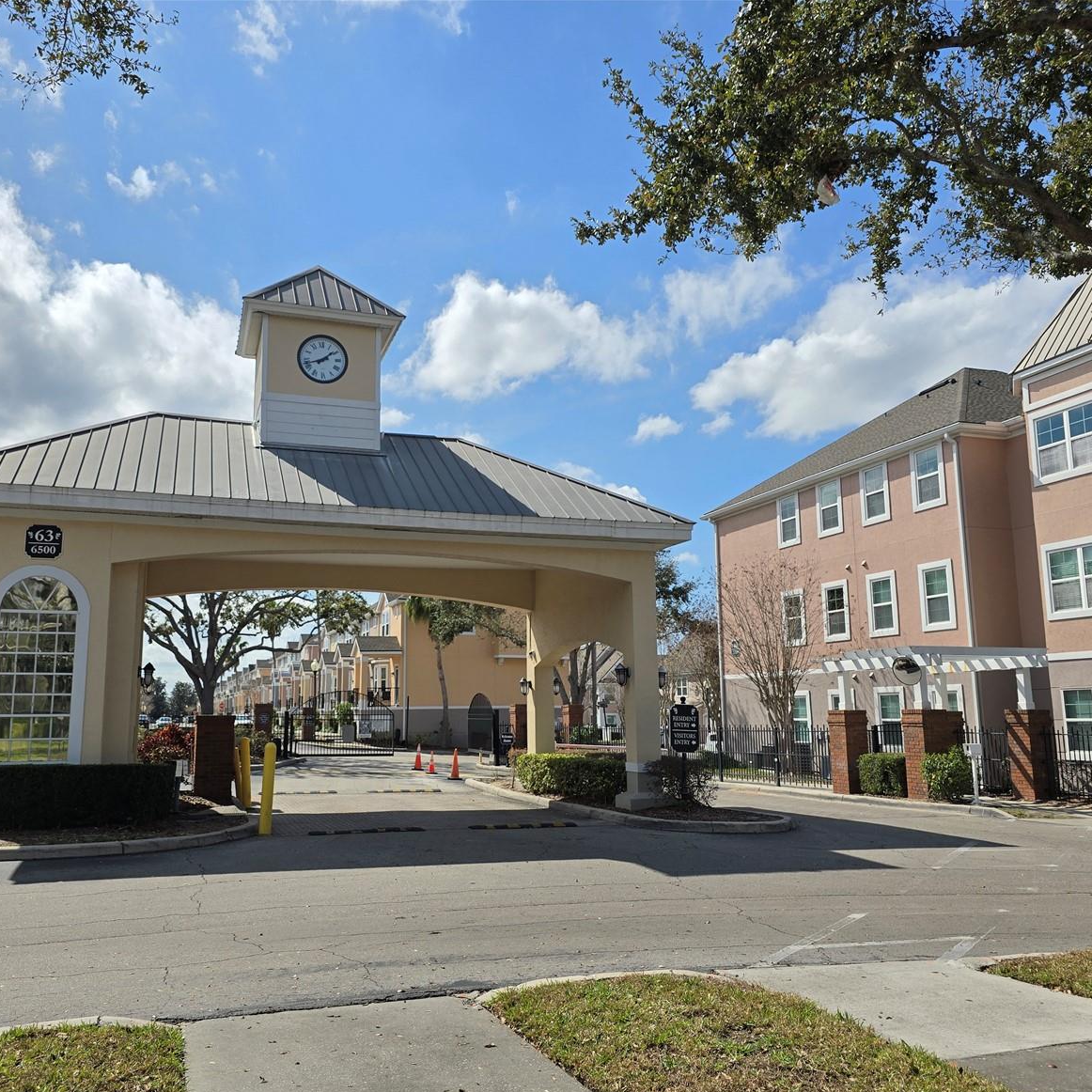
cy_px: 563
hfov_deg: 57.1
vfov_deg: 57.3
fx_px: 999
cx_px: 476
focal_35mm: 28
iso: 12
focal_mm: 6.3
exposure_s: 1/1584
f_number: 1.7
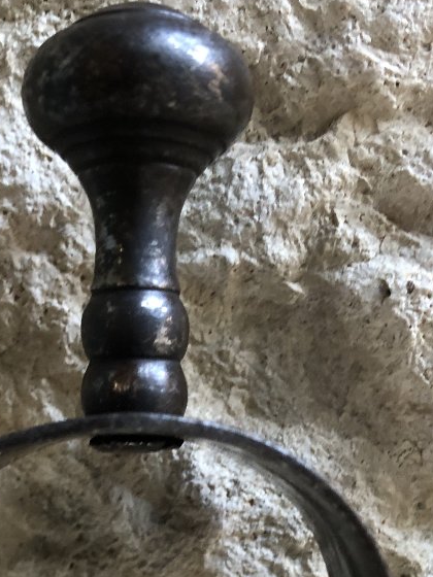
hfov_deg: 24.3
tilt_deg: -13.0
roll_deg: +1.5
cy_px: 479
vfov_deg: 31.2
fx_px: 1001
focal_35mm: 60
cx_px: 152
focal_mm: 3.99
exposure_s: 1/17
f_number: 1.8
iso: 80
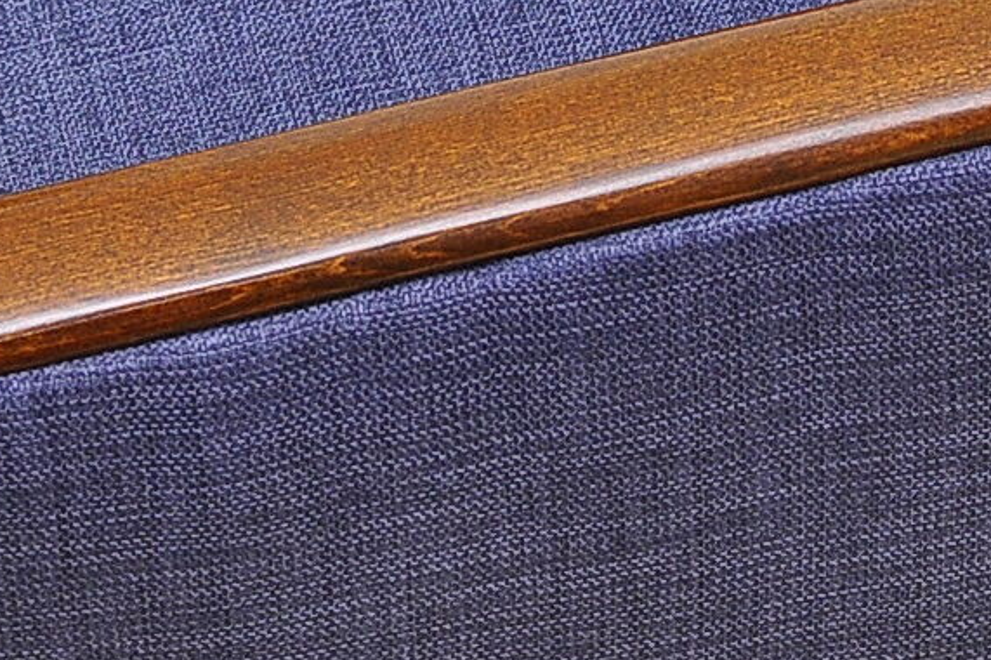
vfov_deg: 7.7
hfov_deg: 11.5
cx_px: 974
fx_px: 4861
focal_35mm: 177
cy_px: 542
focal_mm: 35
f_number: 6.3
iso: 400
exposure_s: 1/200
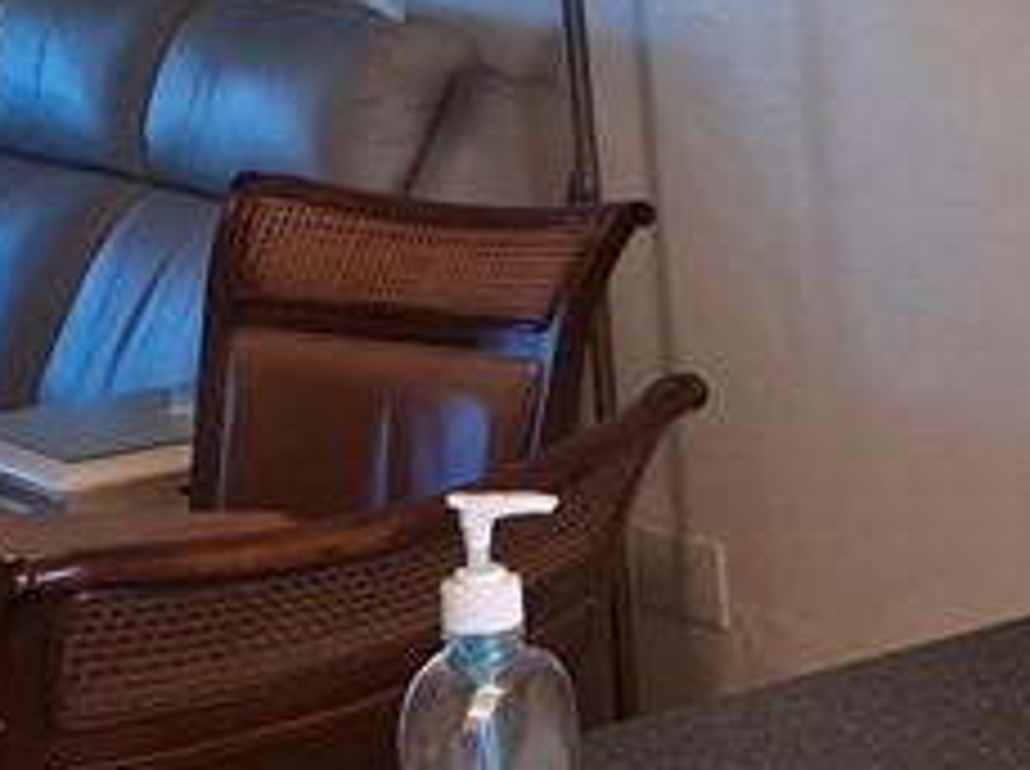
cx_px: 1772
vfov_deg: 14.3
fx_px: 3060
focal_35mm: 103
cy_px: 243
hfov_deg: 16.4
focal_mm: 5.54
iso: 250
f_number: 1.8
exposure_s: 1/60
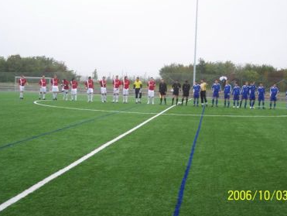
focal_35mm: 56
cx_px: 150
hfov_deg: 34.3
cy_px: 108
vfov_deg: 26.1
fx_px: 465
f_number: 4
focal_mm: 10.7
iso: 100
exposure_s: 1/90
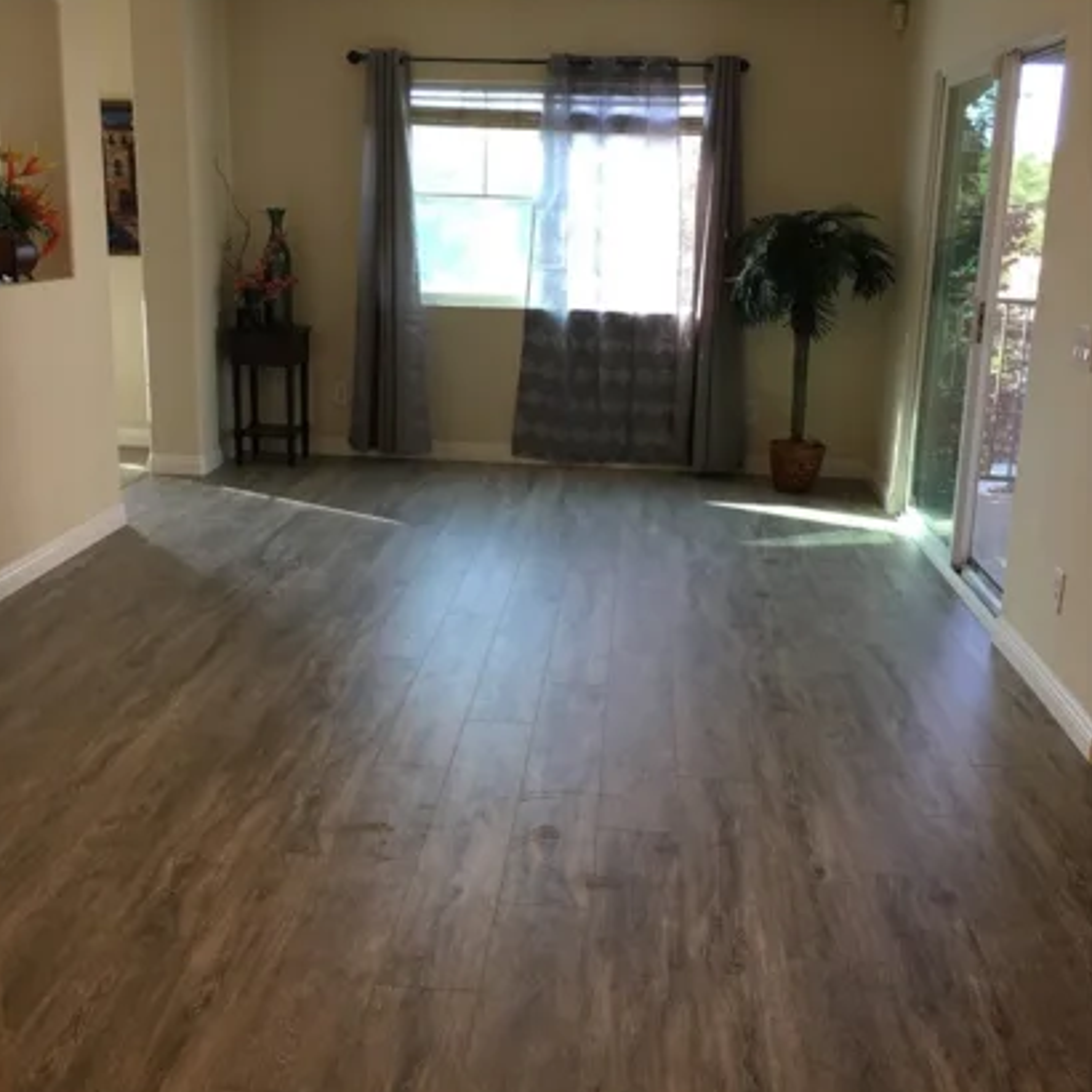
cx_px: 538
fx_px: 1249
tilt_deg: -11.0
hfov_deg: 47.2
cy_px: 493
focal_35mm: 35
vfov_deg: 47.2
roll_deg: -2.2
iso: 32
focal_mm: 4.15
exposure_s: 1/30
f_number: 2.2
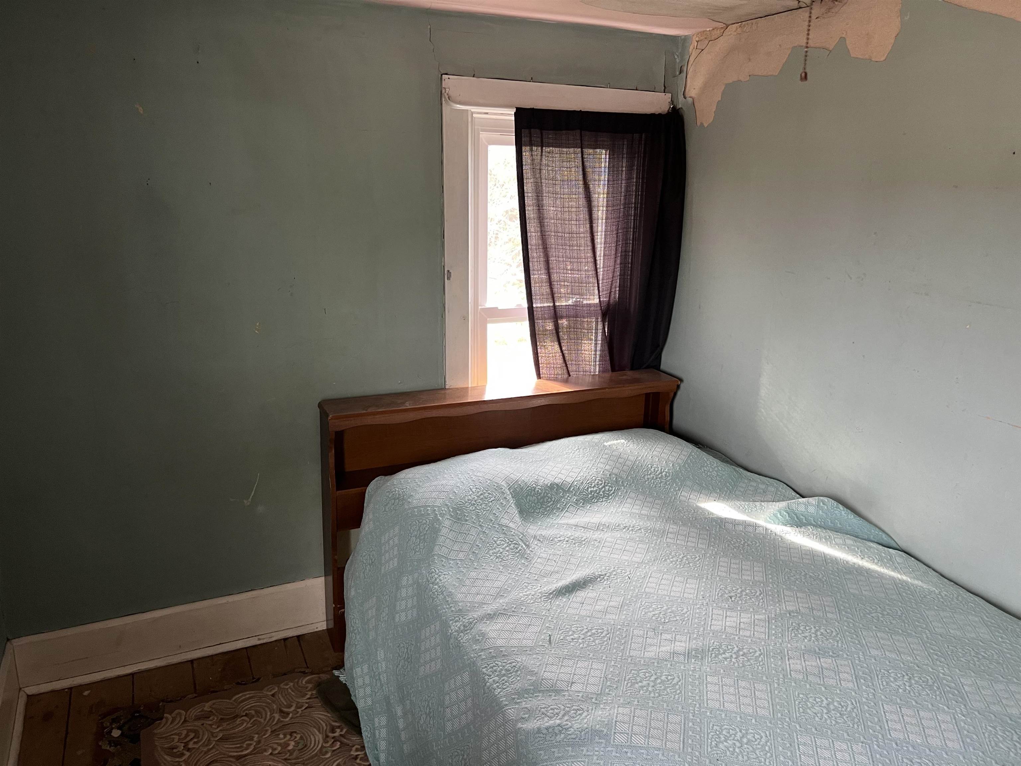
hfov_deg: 67.3
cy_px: 383
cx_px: 510
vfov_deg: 53.1
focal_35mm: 26
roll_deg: -0.4
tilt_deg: -14.4
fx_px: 767
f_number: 1.5
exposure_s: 1/60
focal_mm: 5.7
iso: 250
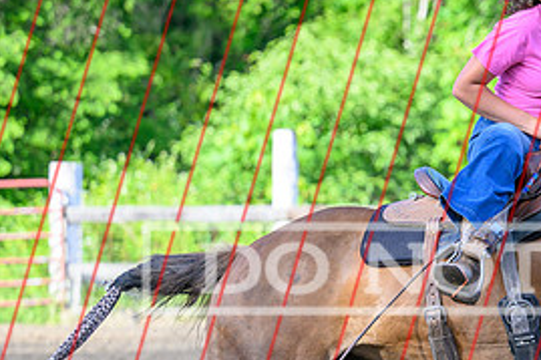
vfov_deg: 5.4
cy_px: 237
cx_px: 465
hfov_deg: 8.1
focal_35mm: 255
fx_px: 3830
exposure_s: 1/2500
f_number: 2.8
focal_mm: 102
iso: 720
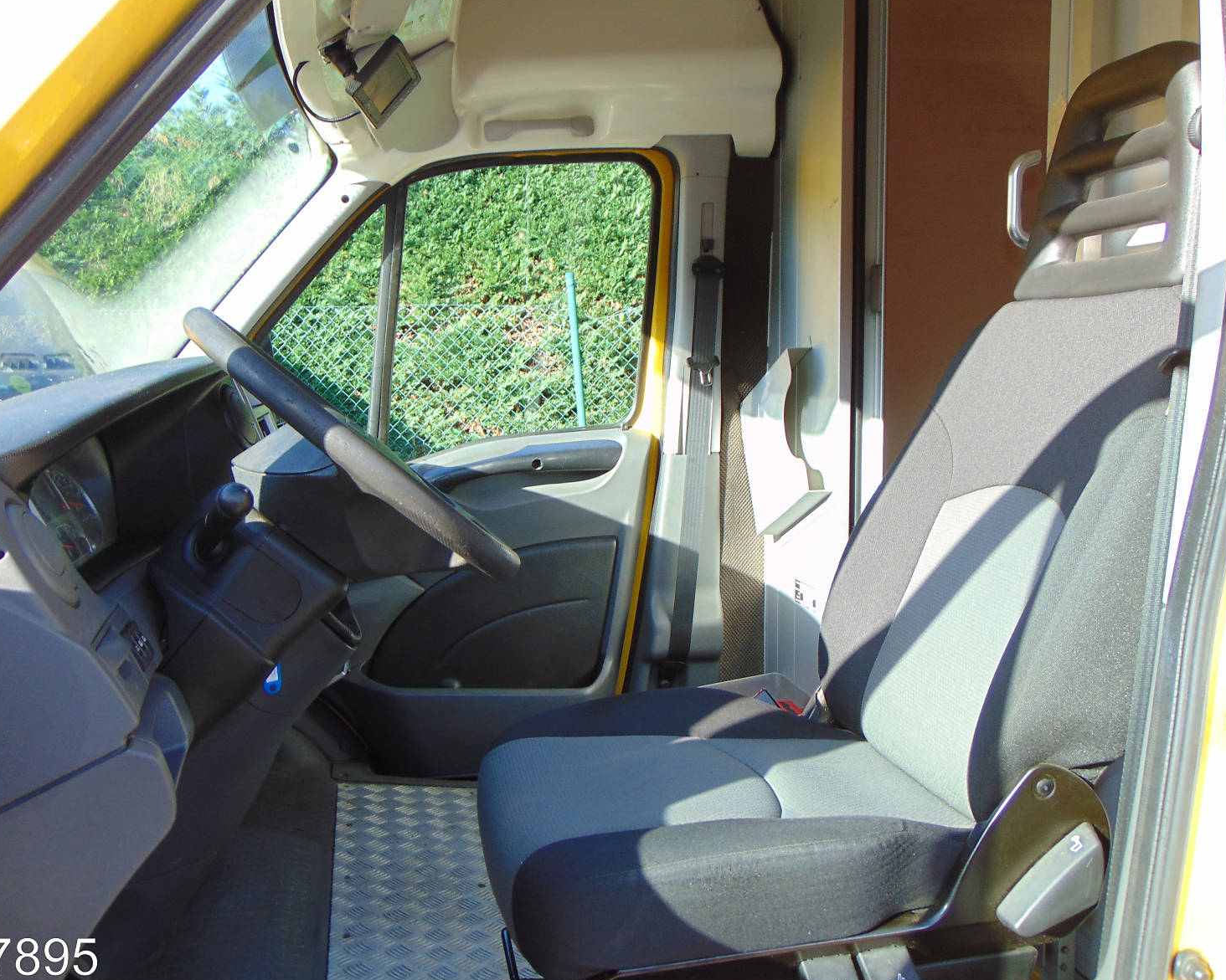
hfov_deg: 55.6
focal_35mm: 32
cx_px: 565
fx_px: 1161
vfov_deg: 45.8
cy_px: 496
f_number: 3.1
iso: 80
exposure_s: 1/125
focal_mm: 5.4
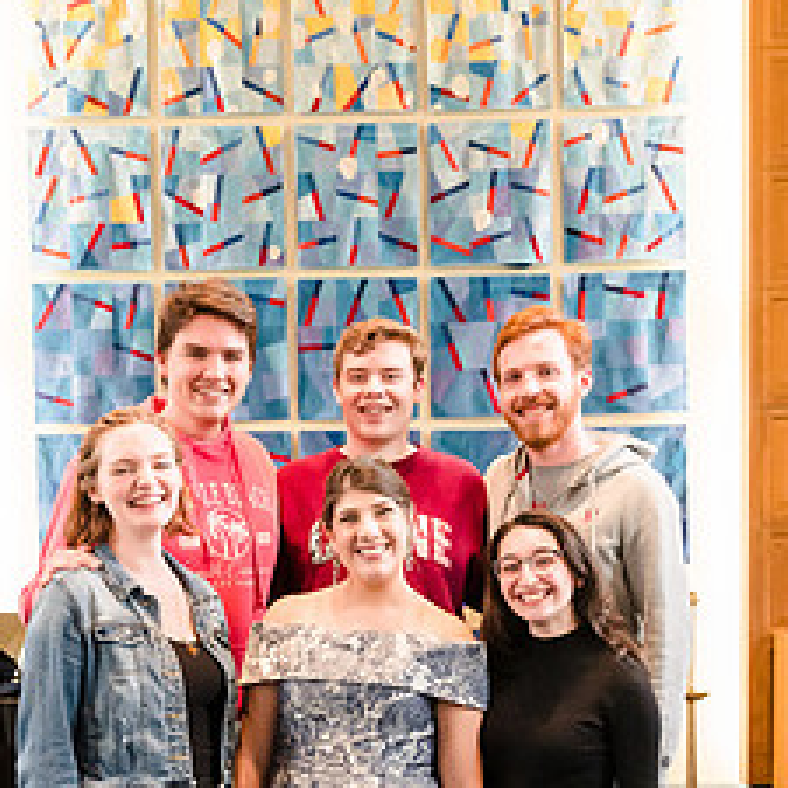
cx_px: 340
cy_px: 707
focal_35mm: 63
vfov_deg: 26.4
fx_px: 1623
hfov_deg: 27.3
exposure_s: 1/125
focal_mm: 37
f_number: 5.6
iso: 6400
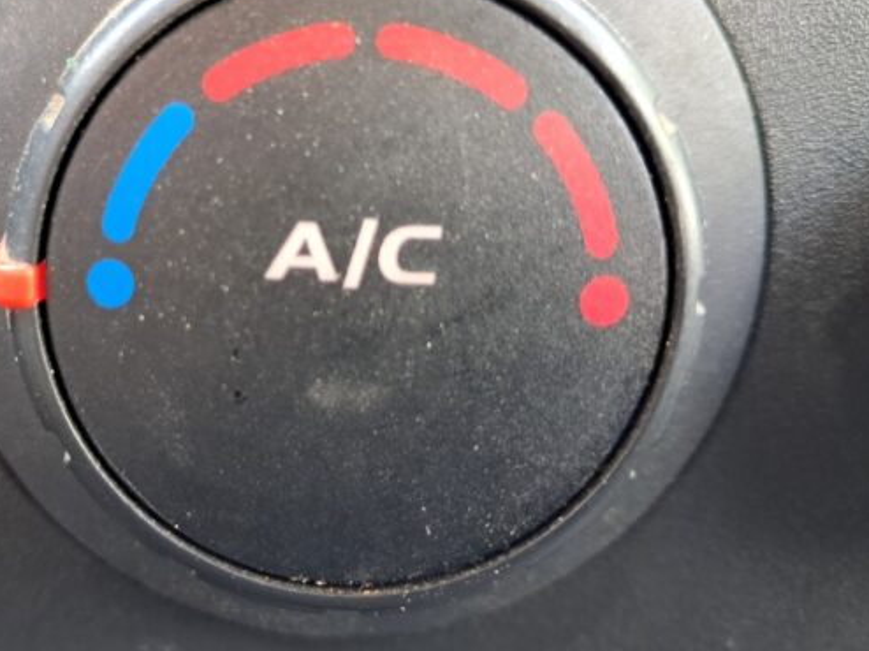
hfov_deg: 43.3
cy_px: 285
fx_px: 1054
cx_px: 215
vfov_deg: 34.3
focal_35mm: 42
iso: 500
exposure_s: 1/50
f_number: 1.8
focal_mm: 4
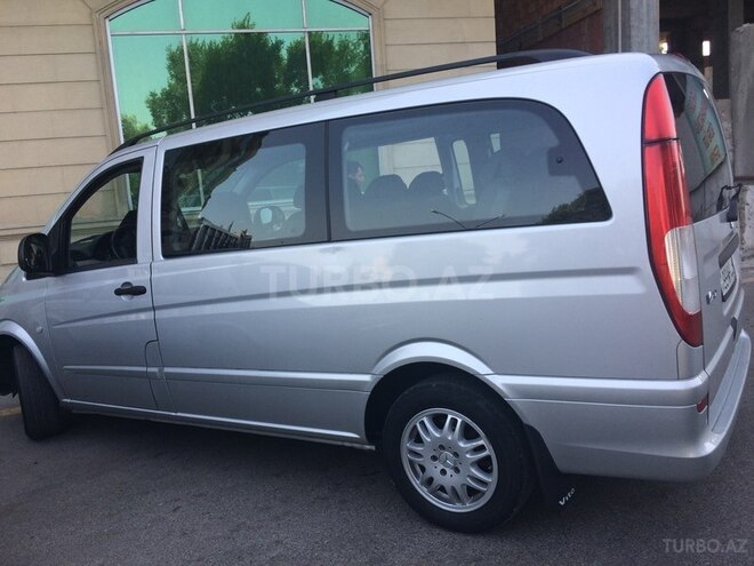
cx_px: 377
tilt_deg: -6.1
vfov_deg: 48.2
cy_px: 283
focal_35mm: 29
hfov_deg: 61.7
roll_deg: +3.0
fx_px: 632
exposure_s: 1/427
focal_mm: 4.15
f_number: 2.2
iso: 32
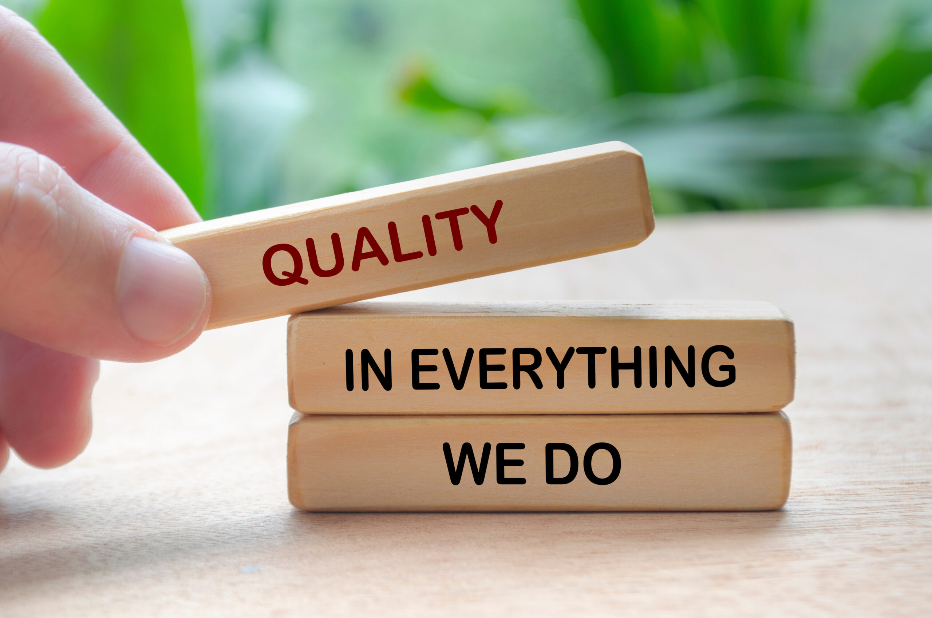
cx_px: 466
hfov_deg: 24.7
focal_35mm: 82
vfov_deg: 16.5
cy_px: 309
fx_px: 2132
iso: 100
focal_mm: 55
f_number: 8
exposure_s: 1/20
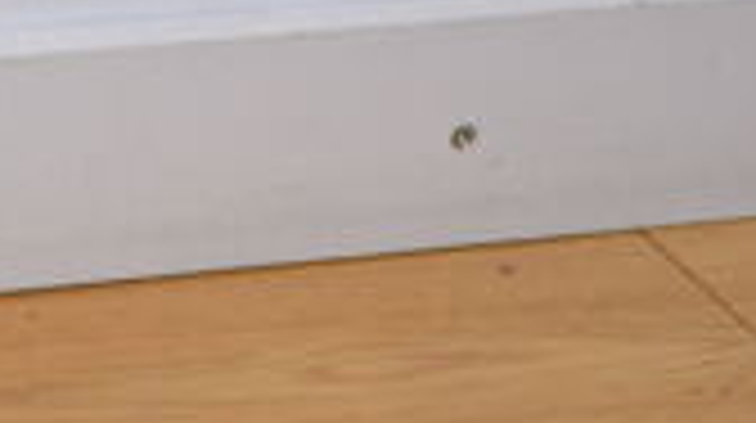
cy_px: 225
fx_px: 3604
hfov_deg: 11.3
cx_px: -504
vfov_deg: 6.7
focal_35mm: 180
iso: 400
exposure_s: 1/60
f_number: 4.8
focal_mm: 32
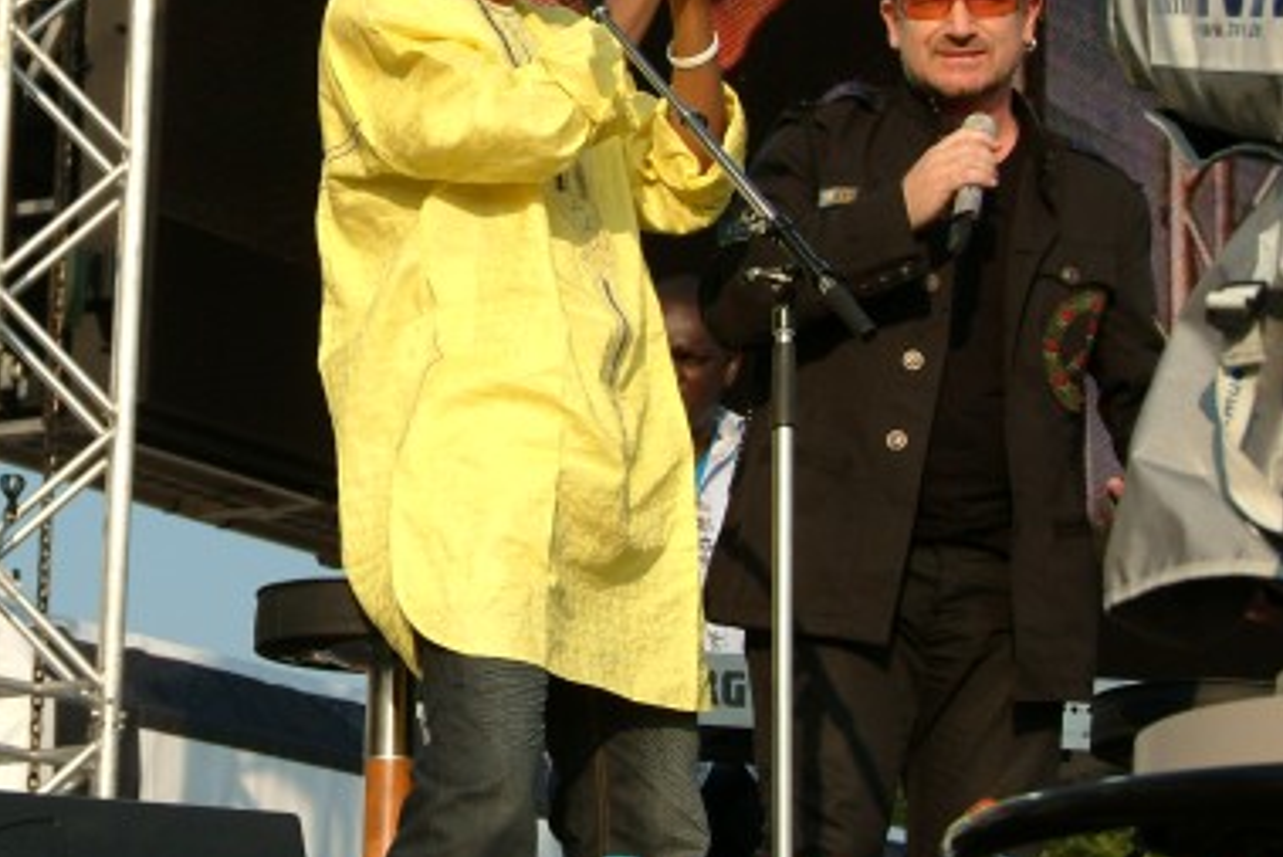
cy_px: 347
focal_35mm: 136
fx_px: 4850
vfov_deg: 10.1
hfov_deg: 15.0
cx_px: 366
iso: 200
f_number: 8
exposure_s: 1/500
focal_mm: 43
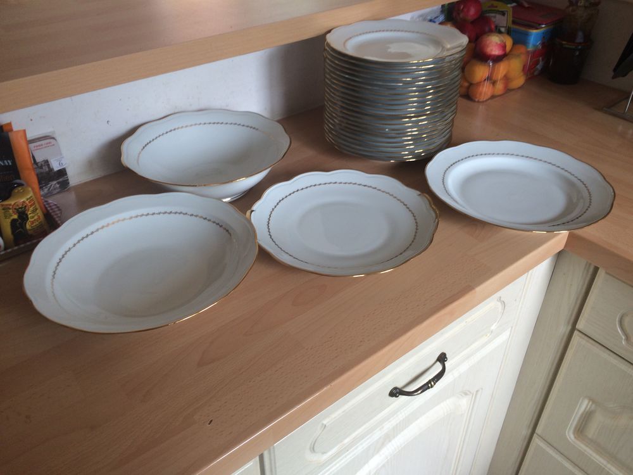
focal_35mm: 29
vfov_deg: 48.2
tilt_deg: -36.5
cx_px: 316
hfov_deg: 61.7
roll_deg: +1.1
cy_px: 238
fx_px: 530
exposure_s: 1/50
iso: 50
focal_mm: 4.15
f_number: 2.2
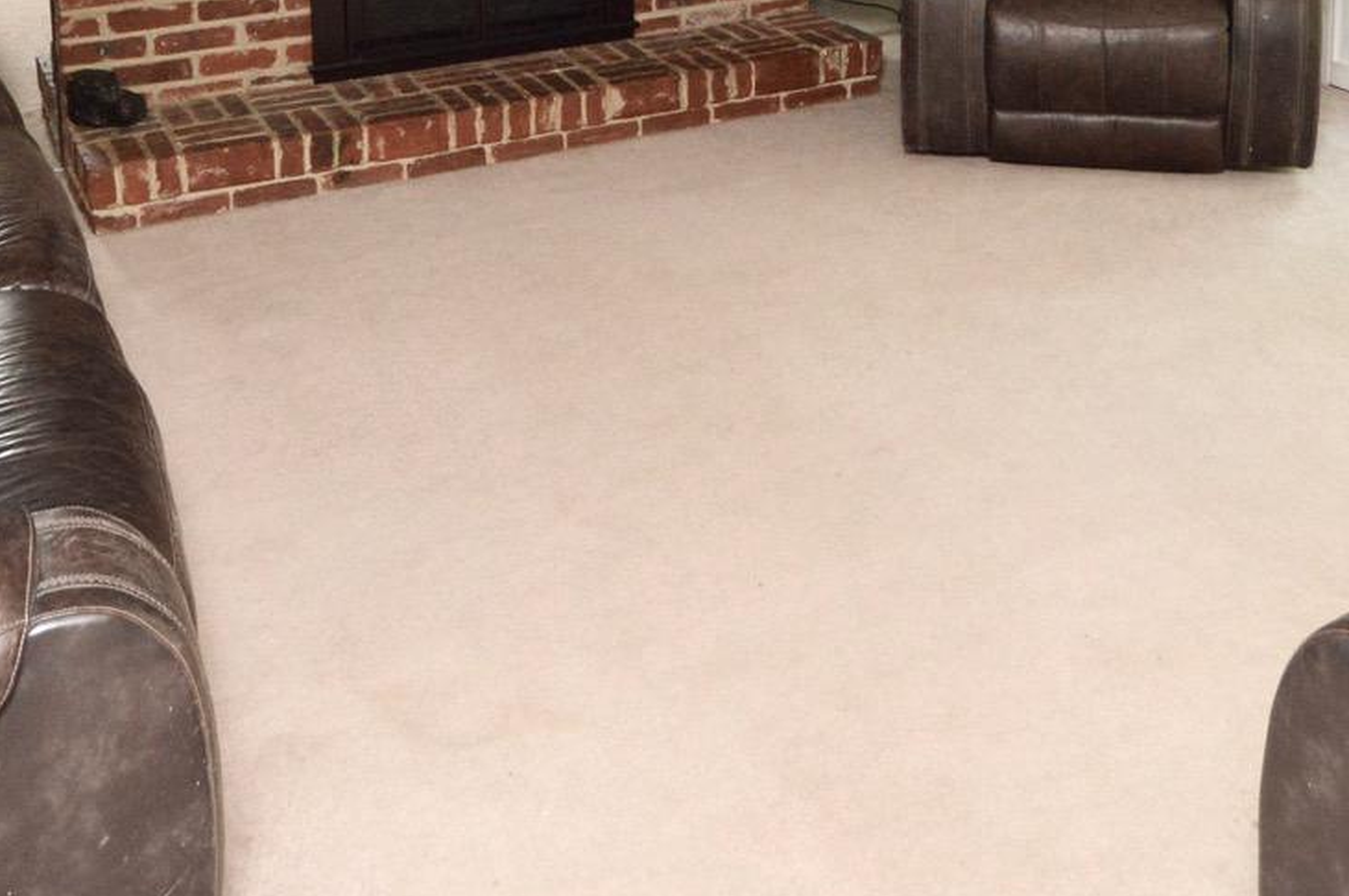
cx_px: 760
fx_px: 1572
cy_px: -224
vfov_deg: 27.4
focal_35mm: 42
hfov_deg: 46.3
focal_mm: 10
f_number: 3.5
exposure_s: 1/60
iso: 400
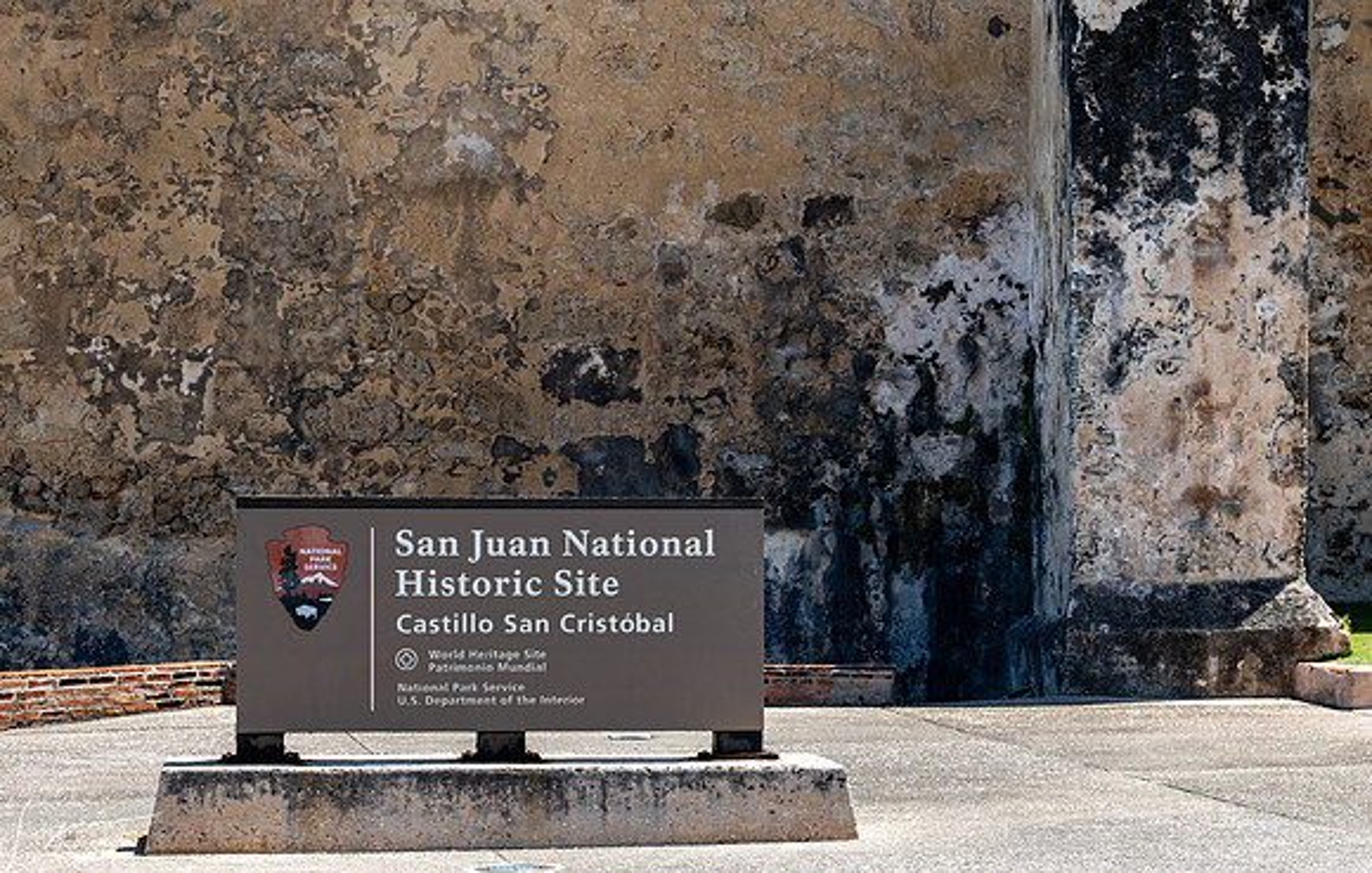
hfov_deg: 23.7
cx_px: 628
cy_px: 560
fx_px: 3267
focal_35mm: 87
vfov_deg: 15.2
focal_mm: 70
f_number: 8
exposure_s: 1/125
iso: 125
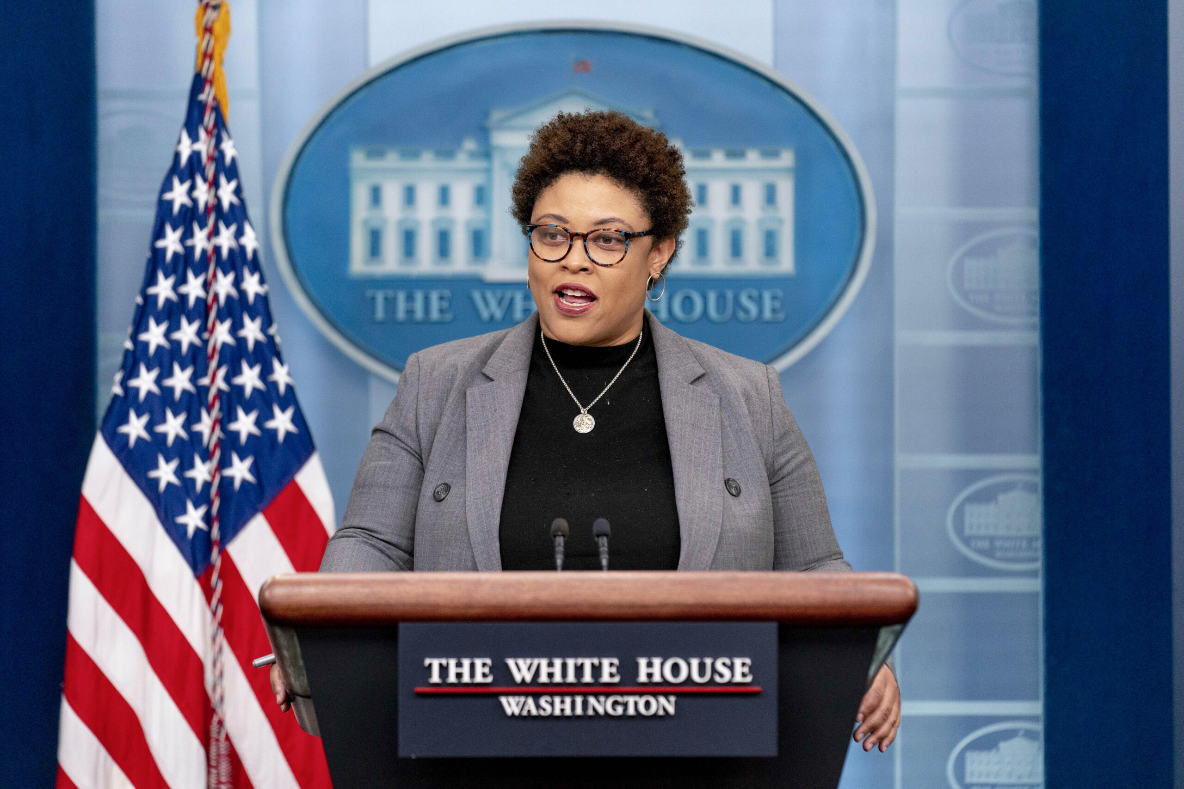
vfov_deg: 7.0
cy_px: 394
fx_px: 6413
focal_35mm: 195
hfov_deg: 10.5
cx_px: 592
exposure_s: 1/800
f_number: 2.8
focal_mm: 195
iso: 4000
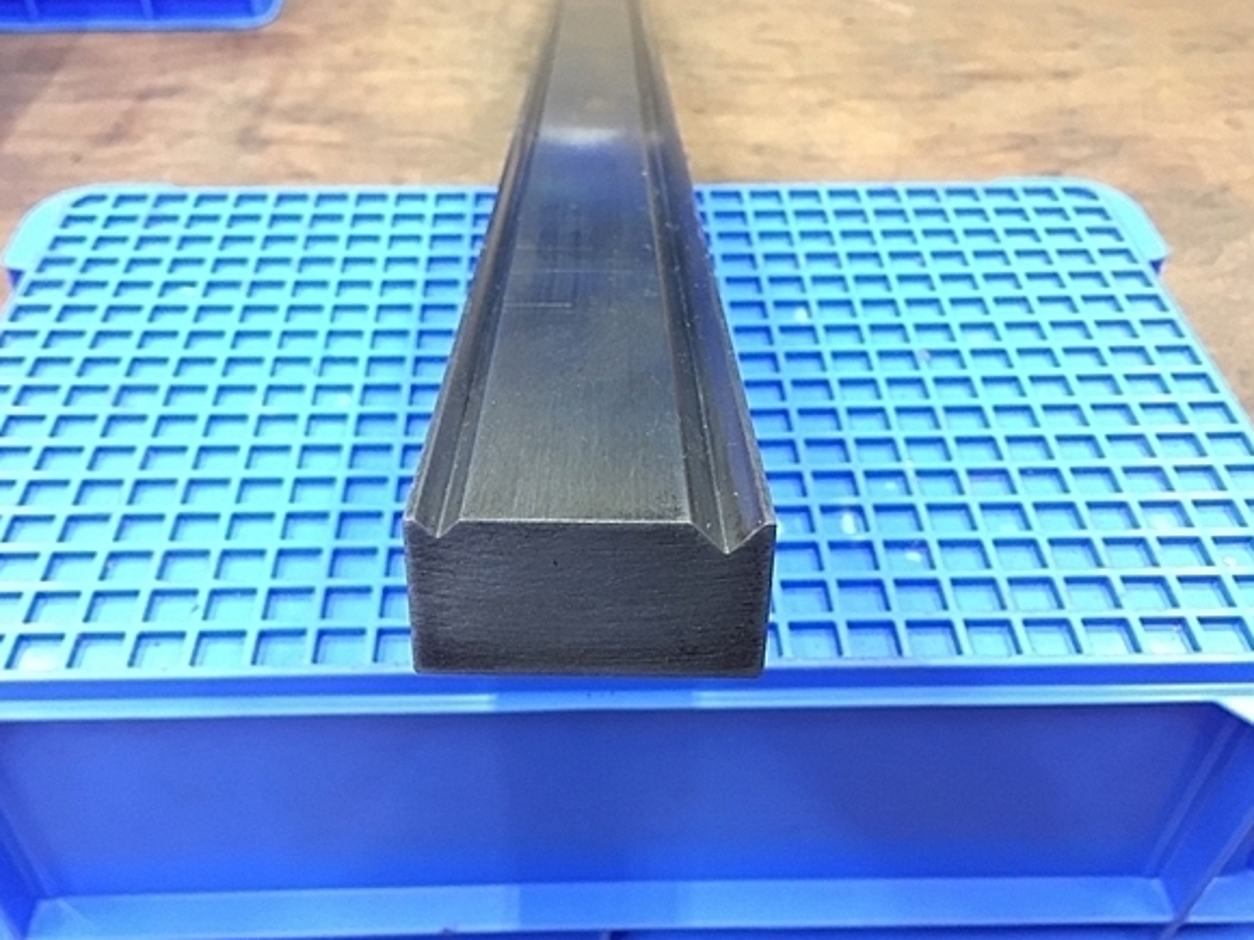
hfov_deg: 56.8
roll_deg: +0.8
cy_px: 471
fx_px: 1159
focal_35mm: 32
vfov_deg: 44.2
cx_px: 584
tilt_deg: -44.3
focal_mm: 4.15
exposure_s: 1/15
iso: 200
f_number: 2.2
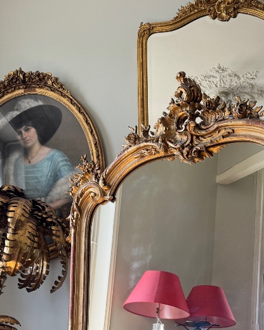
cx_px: 201
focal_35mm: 54
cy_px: 318
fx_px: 528
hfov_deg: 27.6
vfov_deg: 32.4
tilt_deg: +3.2
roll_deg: +1.6
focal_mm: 6.76
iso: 100
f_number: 1.78
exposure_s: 1/121
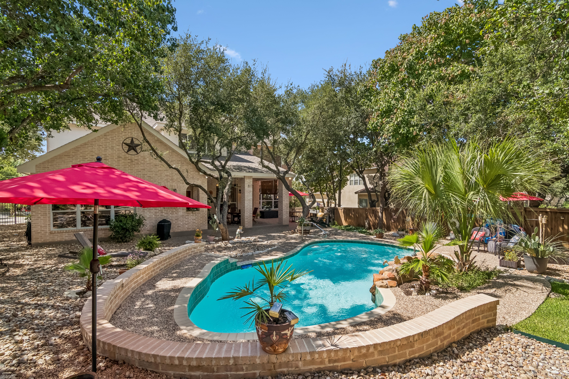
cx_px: 284
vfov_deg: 73.7
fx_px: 253
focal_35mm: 16
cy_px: 190
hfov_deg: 96.7
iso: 320
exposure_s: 1/500
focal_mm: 11
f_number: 9
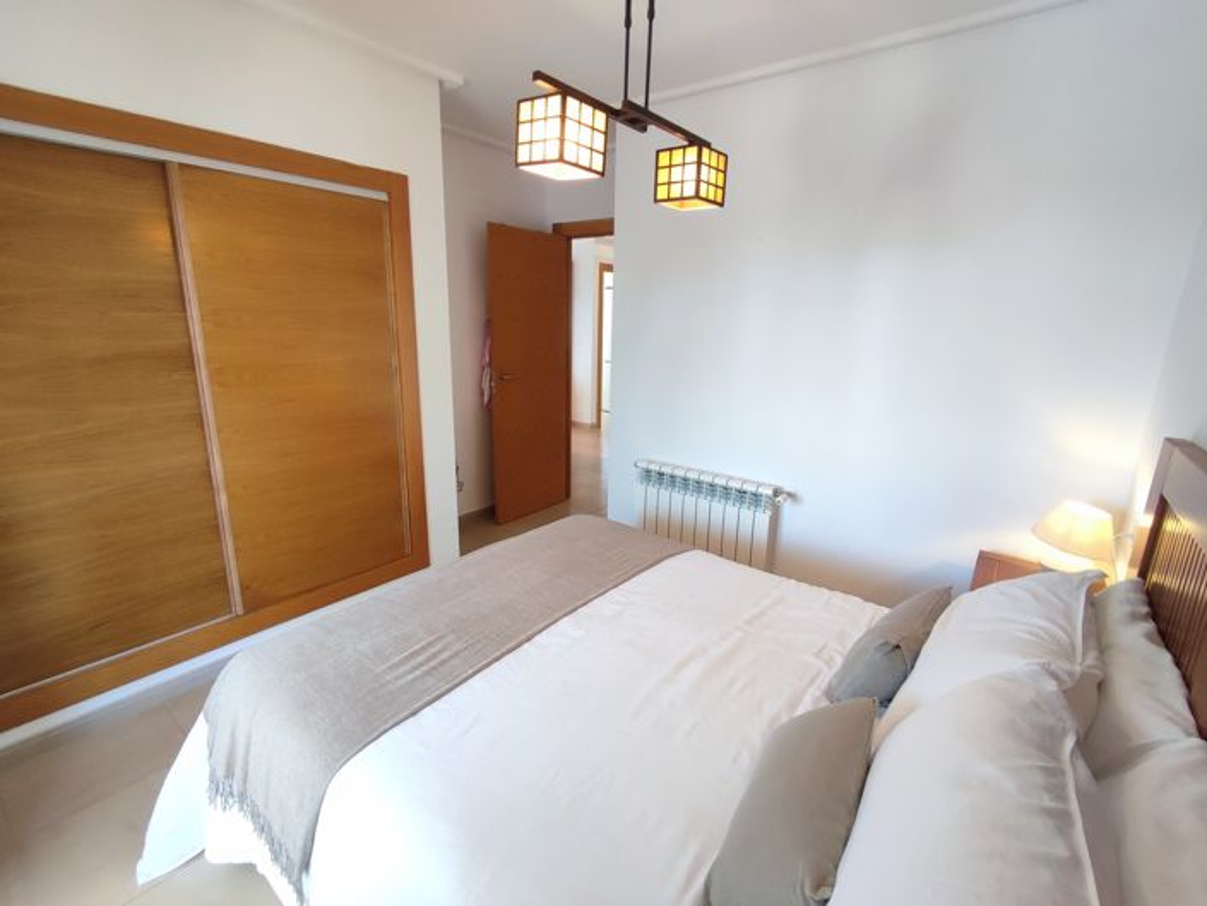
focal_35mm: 16
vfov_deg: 78.1
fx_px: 558
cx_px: 604
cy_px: 453
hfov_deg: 94.5
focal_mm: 1.65
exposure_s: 1/100
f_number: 2.2
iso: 256
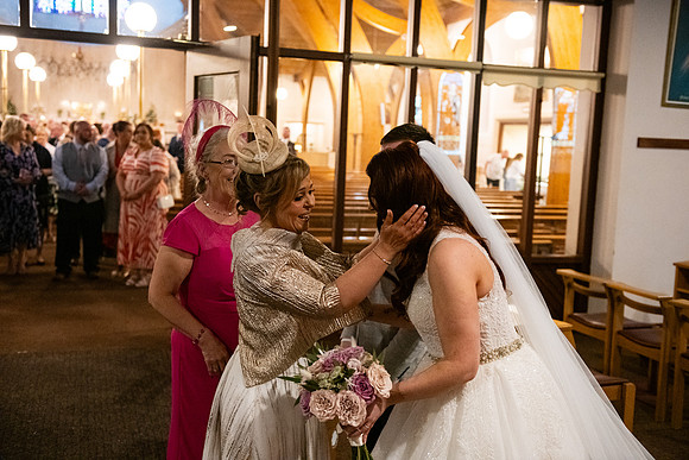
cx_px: 344
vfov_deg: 31.9
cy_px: 230
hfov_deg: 46.4
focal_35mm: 42
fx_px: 804
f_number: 3.5
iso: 2500
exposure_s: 1/160
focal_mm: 42
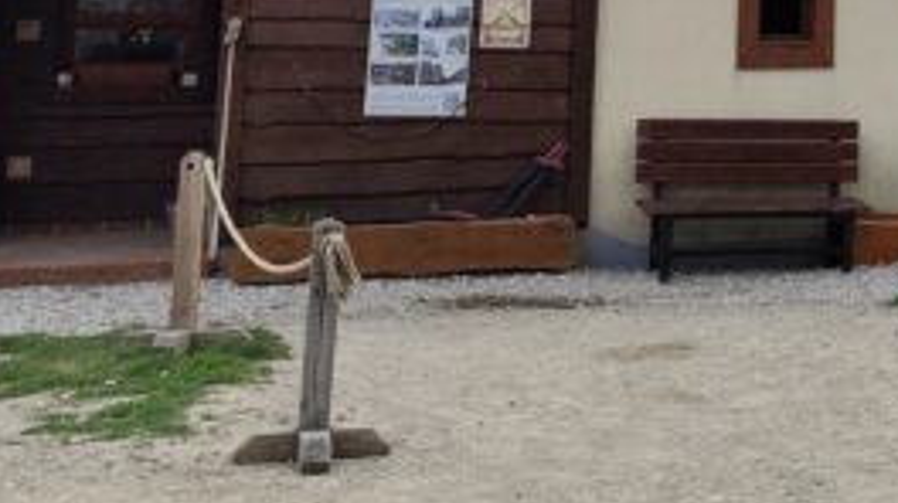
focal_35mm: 73
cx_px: 1000
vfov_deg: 15.5
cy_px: -197
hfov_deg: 26.6
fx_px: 1737
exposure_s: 1/1380
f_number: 1.65
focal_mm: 6.19
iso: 50
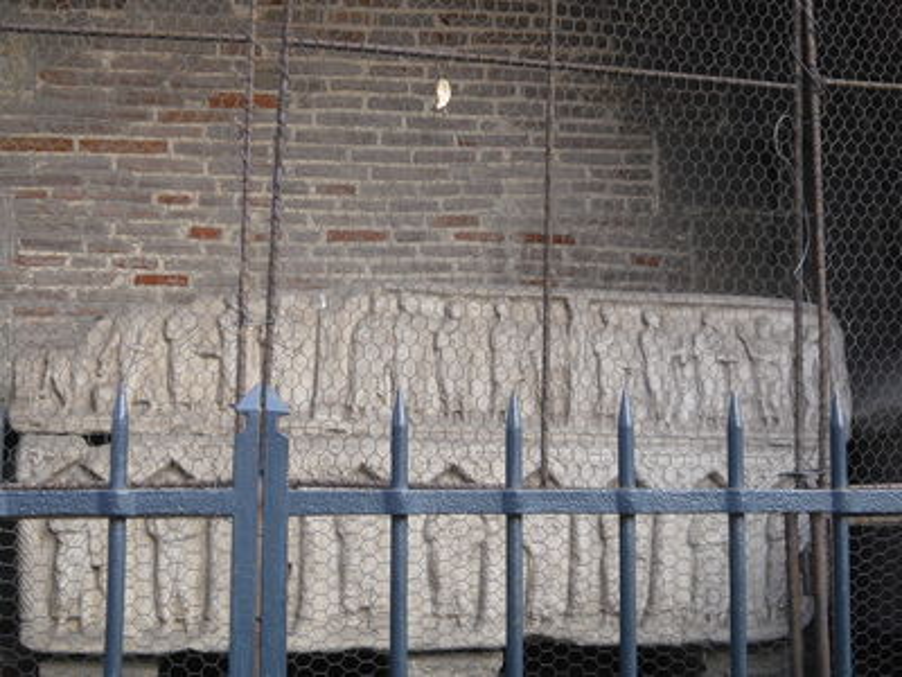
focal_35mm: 47
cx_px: 451
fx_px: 1225
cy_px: 338
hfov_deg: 40.4
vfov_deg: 30.9
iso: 100
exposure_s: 1/60
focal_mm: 7.91
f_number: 3.4
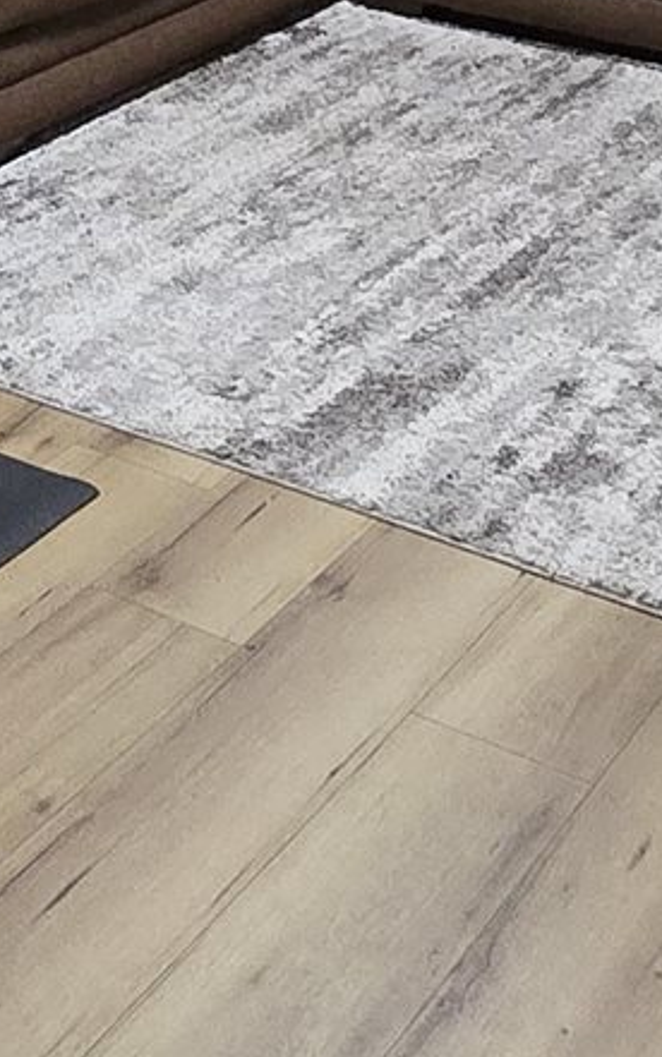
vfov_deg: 24.0
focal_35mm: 72
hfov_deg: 17.9
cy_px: -415
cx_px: 115
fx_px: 2076
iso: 800
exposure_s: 1/60
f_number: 2.2
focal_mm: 2.2
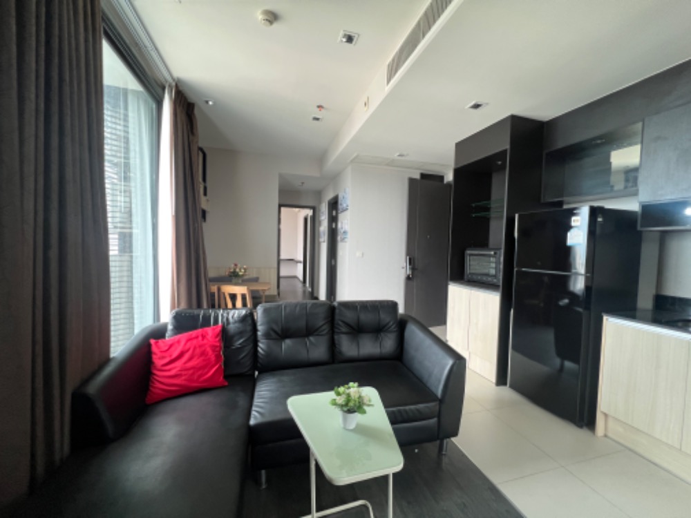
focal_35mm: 13
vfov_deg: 89.9
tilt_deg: -3.1
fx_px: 260
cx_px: 346
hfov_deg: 106.2
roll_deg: -1.1
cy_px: 259
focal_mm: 1.57
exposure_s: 1/121
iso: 200
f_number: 1.8
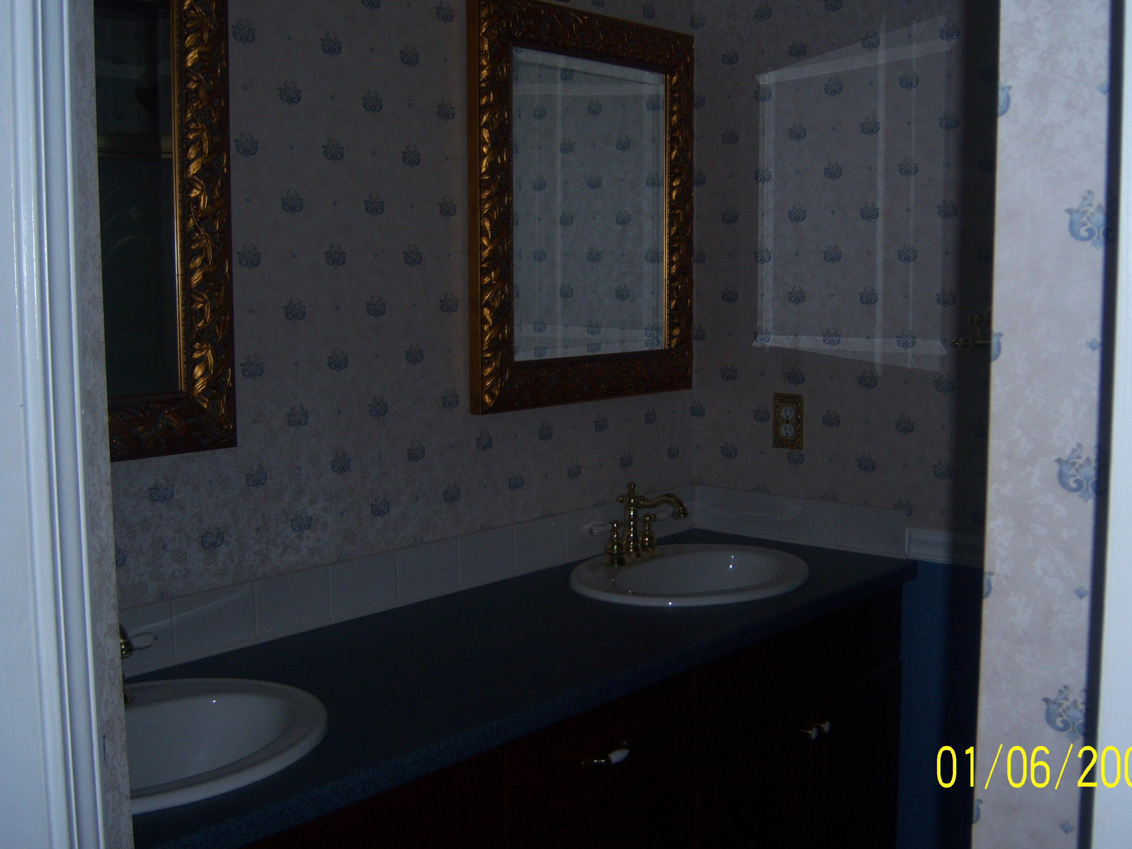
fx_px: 1308
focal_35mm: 40
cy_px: 401
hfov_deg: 46.8
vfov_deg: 35.9
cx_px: 603
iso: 80
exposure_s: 1/60
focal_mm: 7.5
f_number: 2.8
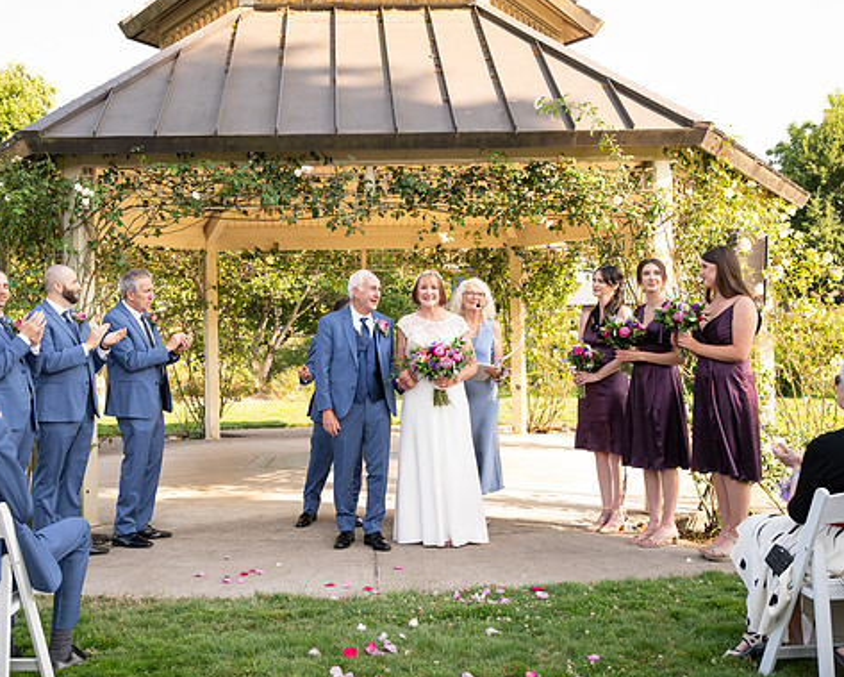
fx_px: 1150
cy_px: 340
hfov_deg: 40.3
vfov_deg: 32.8
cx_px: 394
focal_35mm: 46
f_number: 5.6
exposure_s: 1/400
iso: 640
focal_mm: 40
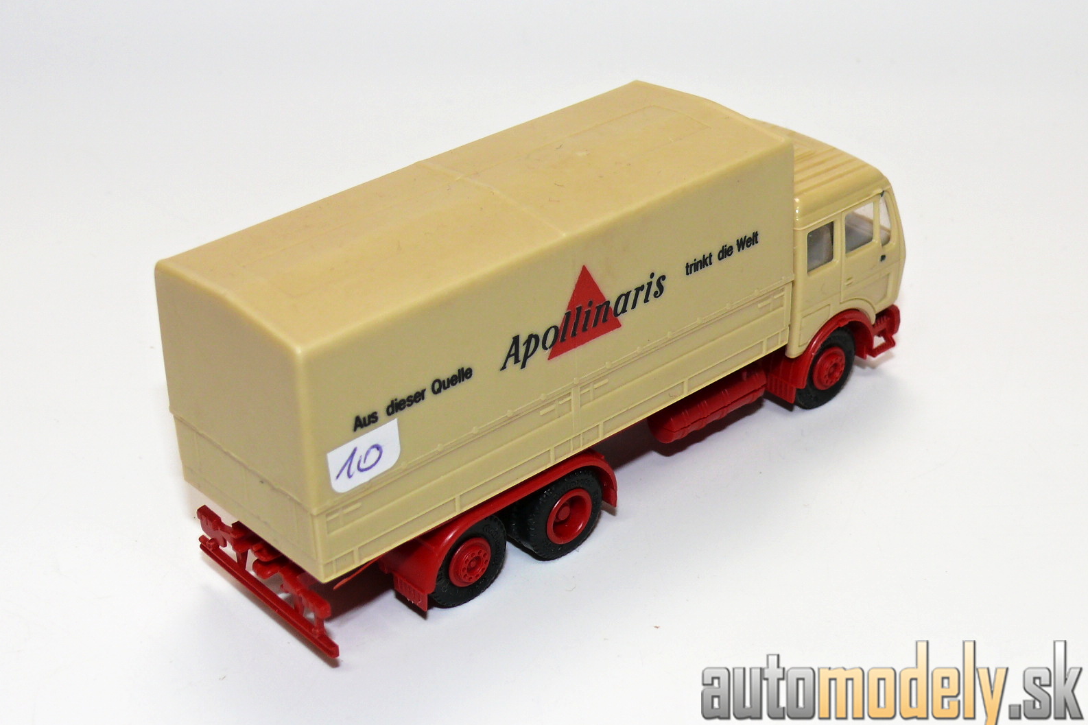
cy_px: 334
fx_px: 1934
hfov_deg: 31.4
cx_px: 543
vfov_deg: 21.2
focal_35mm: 64
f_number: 4
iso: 100
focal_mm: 10.1
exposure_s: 1/30
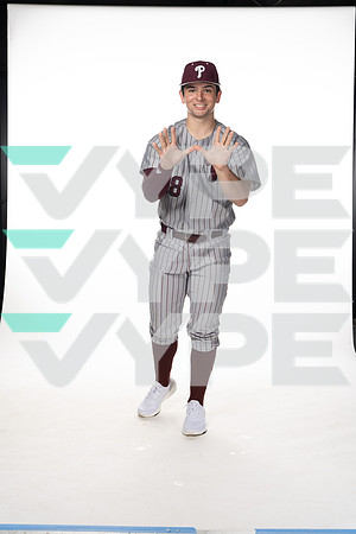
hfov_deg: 27.5
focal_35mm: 49
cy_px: 267
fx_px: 727
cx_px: 178
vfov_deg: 40.3
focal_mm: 49
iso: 400
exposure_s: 1/250
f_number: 6.3
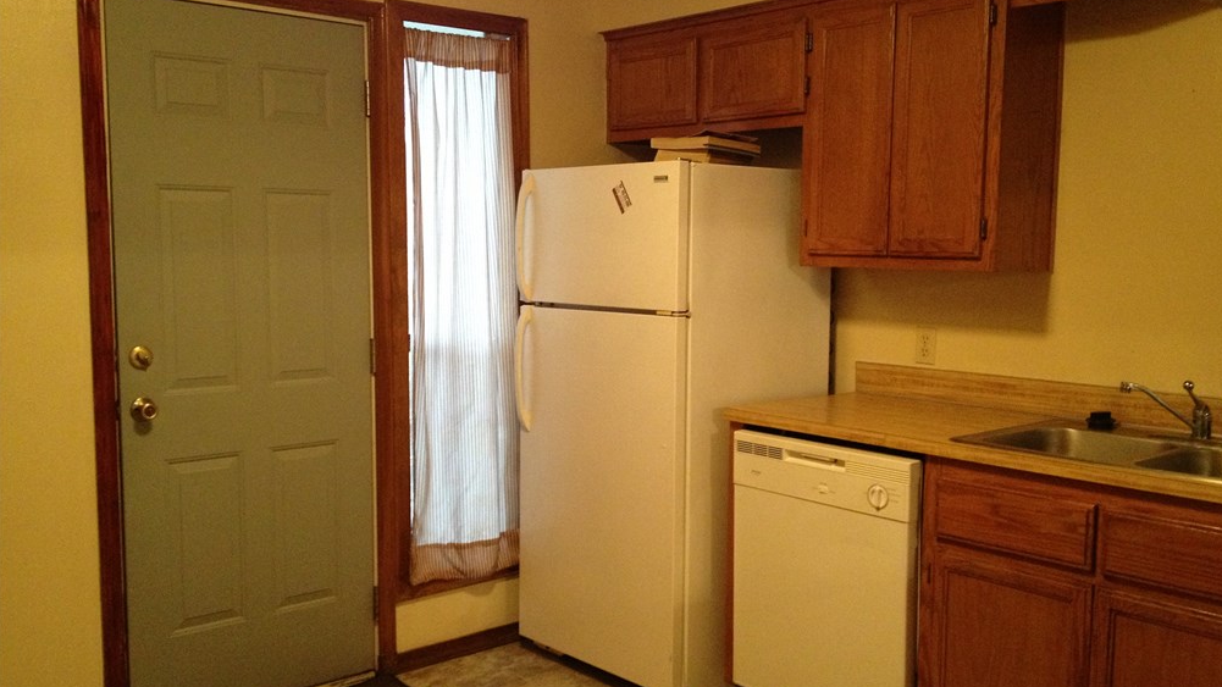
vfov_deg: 30.4
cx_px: 623
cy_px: 353
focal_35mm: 39
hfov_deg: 51.6
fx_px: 1264
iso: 320
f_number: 2.4
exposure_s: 1/20
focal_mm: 4.28
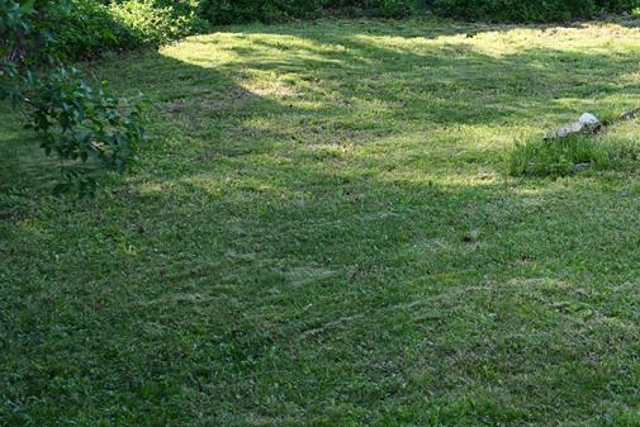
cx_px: 475
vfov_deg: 17.1
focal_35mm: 79
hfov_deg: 25.4
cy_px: 66
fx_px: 1405
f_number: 5.6
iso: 400
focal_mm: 26
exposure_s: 1/250
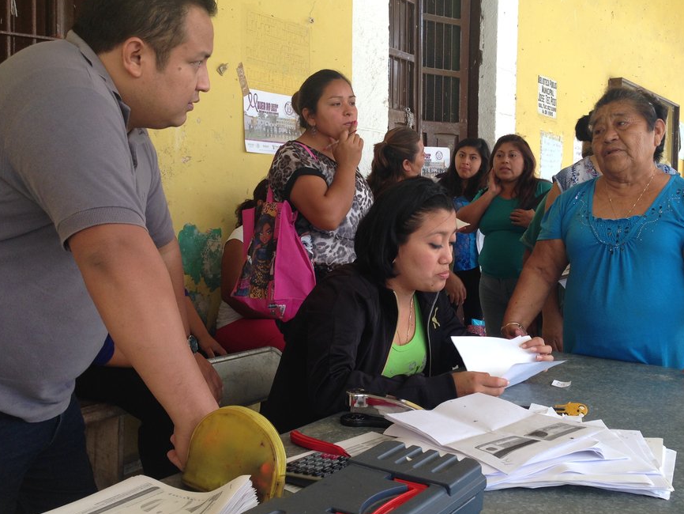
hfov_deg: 47.7
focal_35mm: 39
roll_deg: -1.4
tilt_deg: -4.7
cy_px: 258
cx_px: 384
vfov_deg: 36.8
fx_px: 771
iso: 50
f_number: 2.4
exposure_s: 1/120
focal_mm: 4.12
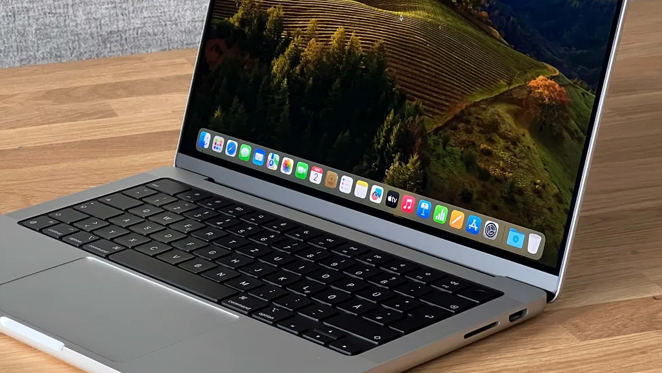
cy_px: 141
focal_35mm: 118
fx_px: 2071
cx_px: 286
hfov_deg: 18.2
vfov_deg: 10.3
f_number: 2.8
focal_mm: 9
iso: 400
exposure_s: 1/60
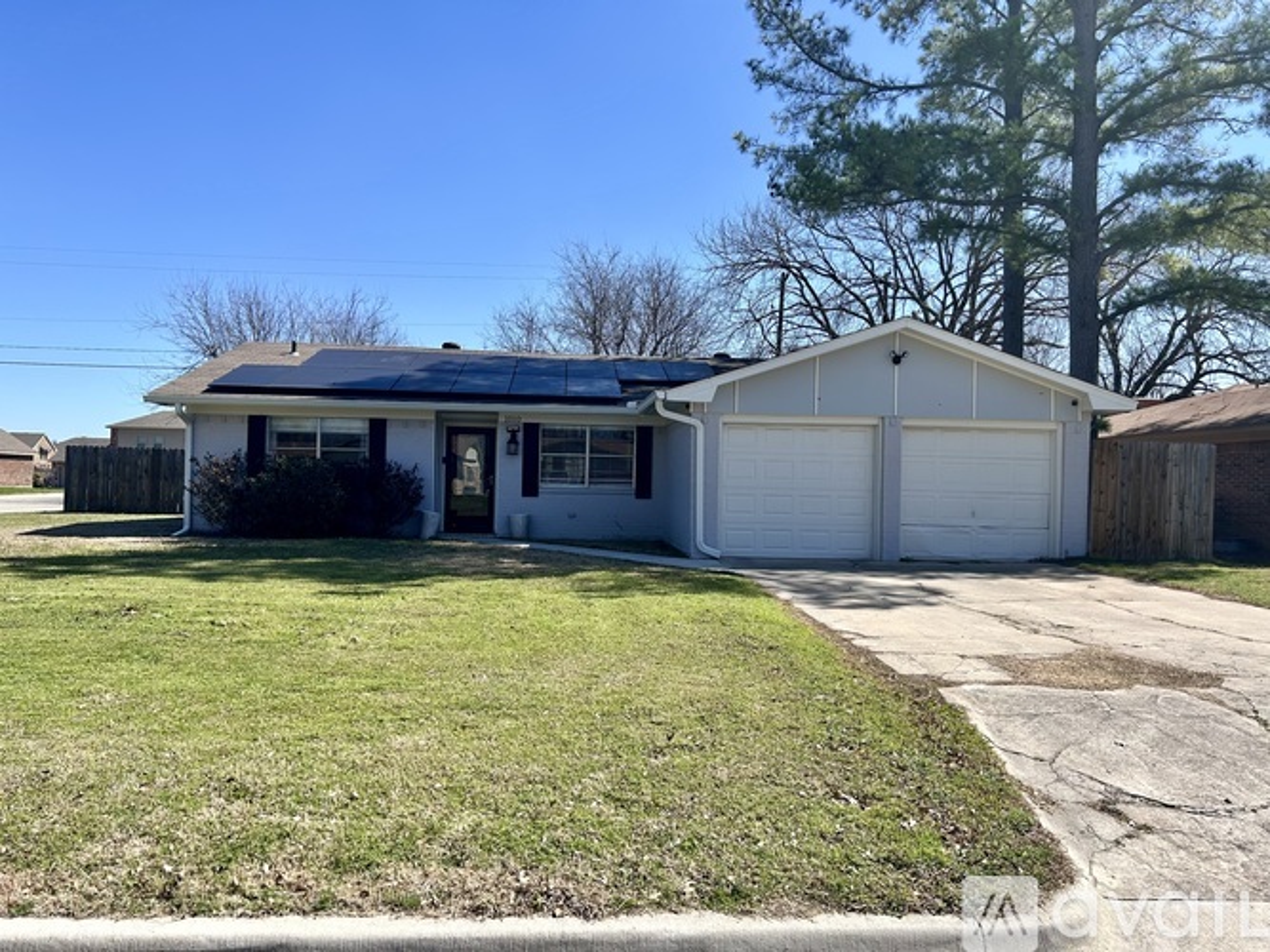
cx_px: 635
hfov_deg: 67.3
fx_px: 954
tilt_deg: +3.4
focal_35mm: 26
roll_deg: +1.4
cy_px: 476
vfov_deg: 53.0
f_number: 1.5
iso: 50
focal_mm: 5.7
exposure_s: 1/3704
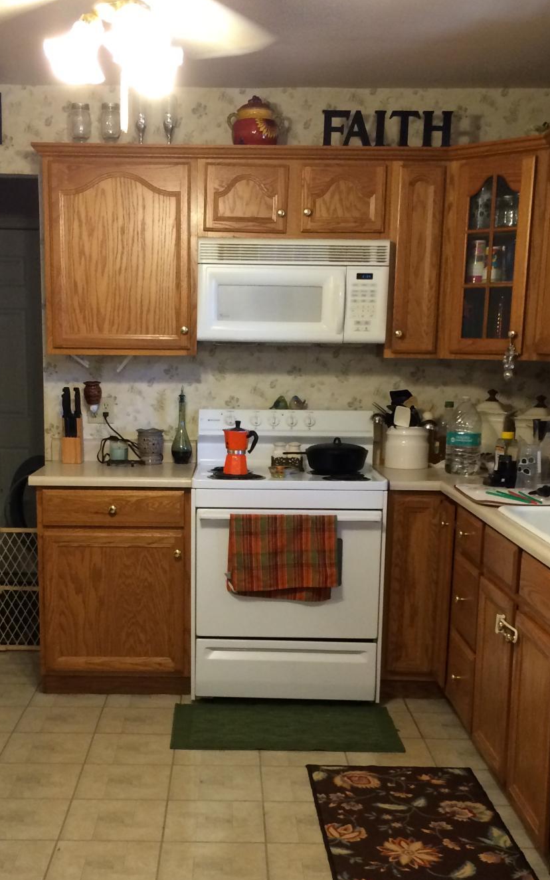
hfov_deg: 26.8
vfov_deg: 41.3
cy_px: 586
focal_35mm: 48
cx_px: 211
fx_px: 1151
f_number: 2.2
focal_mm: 4.12
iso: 160
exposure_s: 1/30
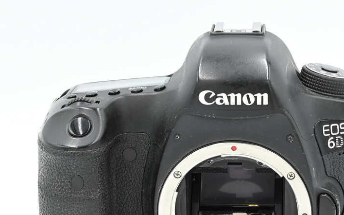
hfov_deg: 17.2
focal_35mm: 121
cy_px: 159
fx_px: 1134
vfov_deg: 10.8
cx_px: 210
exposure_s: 1/15
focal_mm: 56
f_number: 14
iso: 200
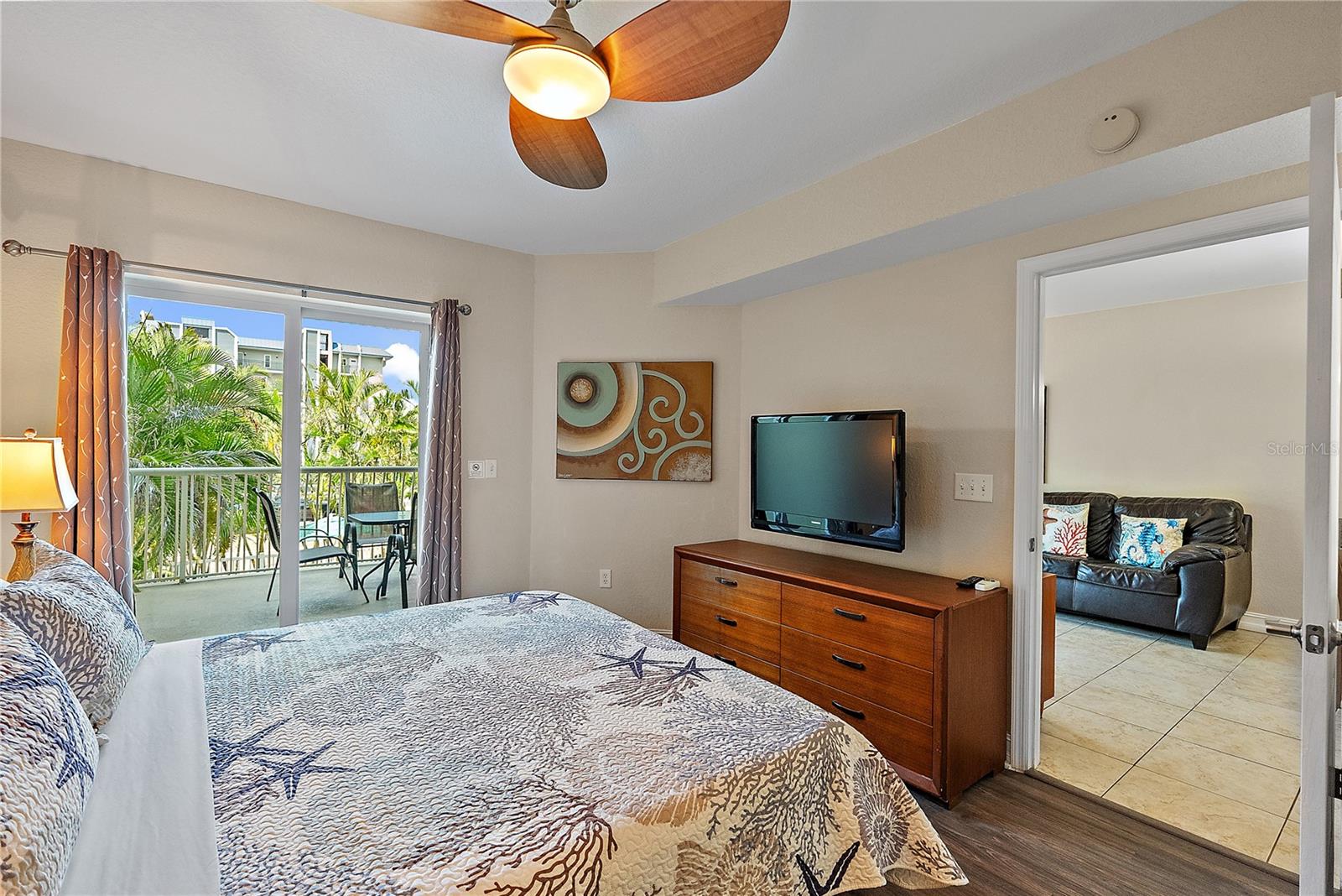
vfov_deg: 73.8
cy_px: 448
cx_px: 671
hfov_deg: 96.7
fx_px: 597
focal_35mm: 16
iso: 1600
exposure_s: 1/100
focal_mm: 16
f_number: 4
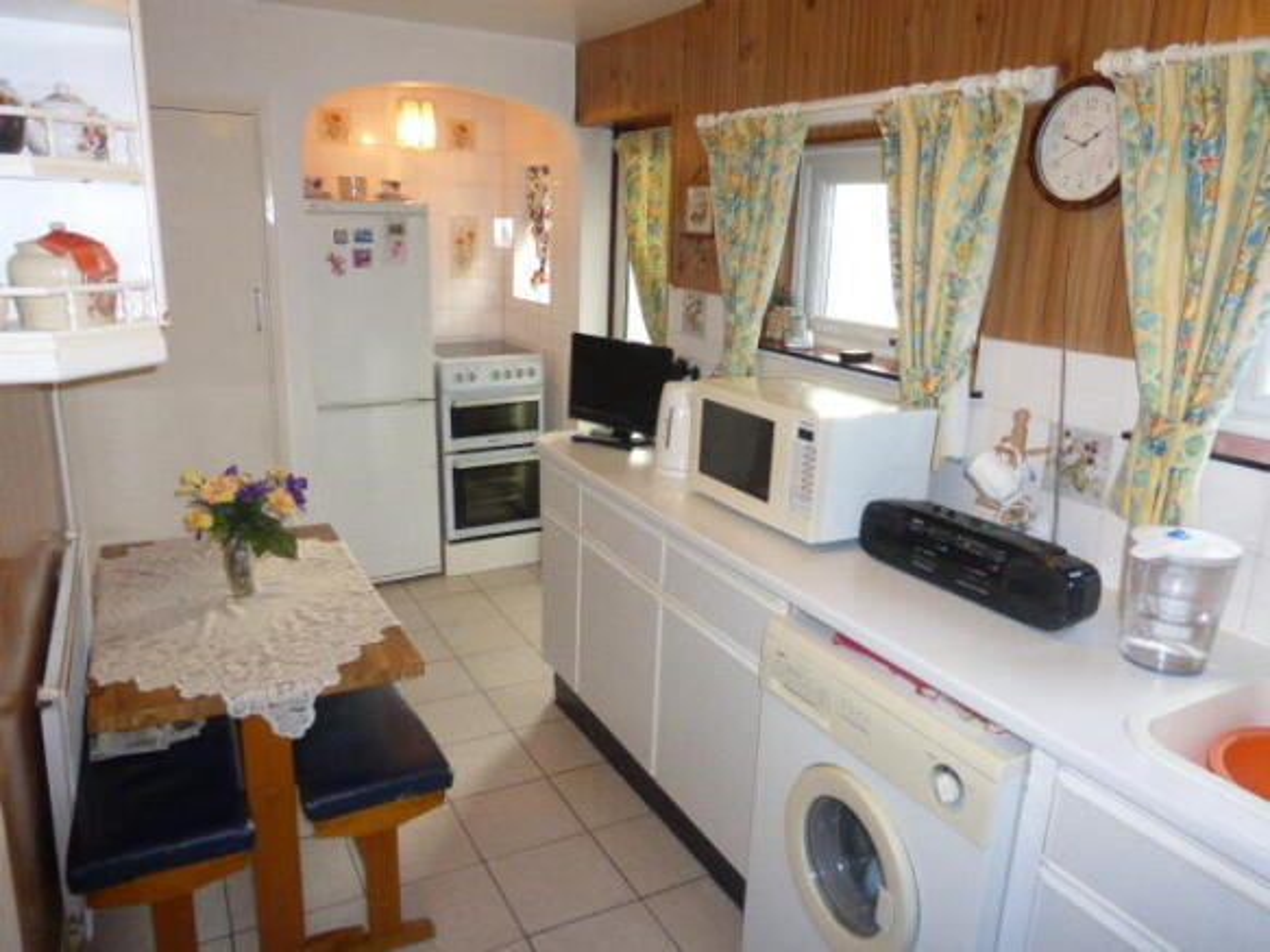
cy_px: 476
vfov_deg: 56.8
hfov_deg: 71.6
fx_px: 880
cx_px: 635
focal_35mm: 24
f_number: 3.3
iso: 500
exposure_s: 1/60
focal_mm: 4.3
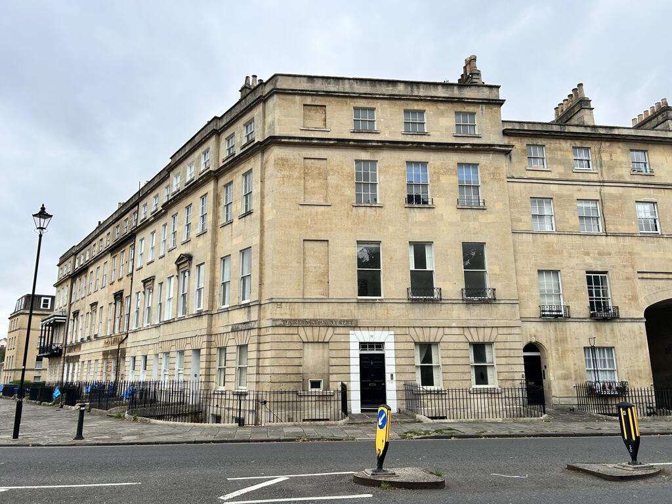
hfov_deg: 67.3
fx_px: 505
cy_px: 252
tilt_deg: +11.3
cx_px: 336
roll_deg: +0.2
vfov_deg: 53.1
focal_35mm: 26
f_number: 1.5
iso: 50
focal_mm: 5.7
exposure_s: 1/1019
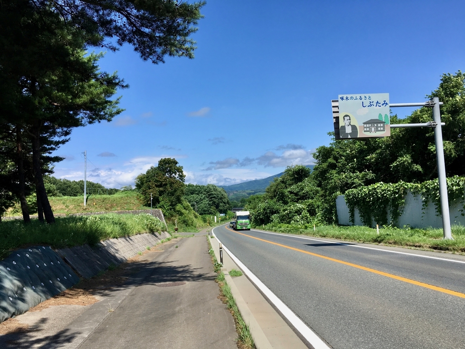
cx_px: 232
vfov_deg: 48.2
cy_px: 174
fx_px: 390
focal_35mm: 29
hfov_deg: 61.7
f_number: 2.2
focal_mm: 4.15
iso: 25
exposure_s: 1/1709
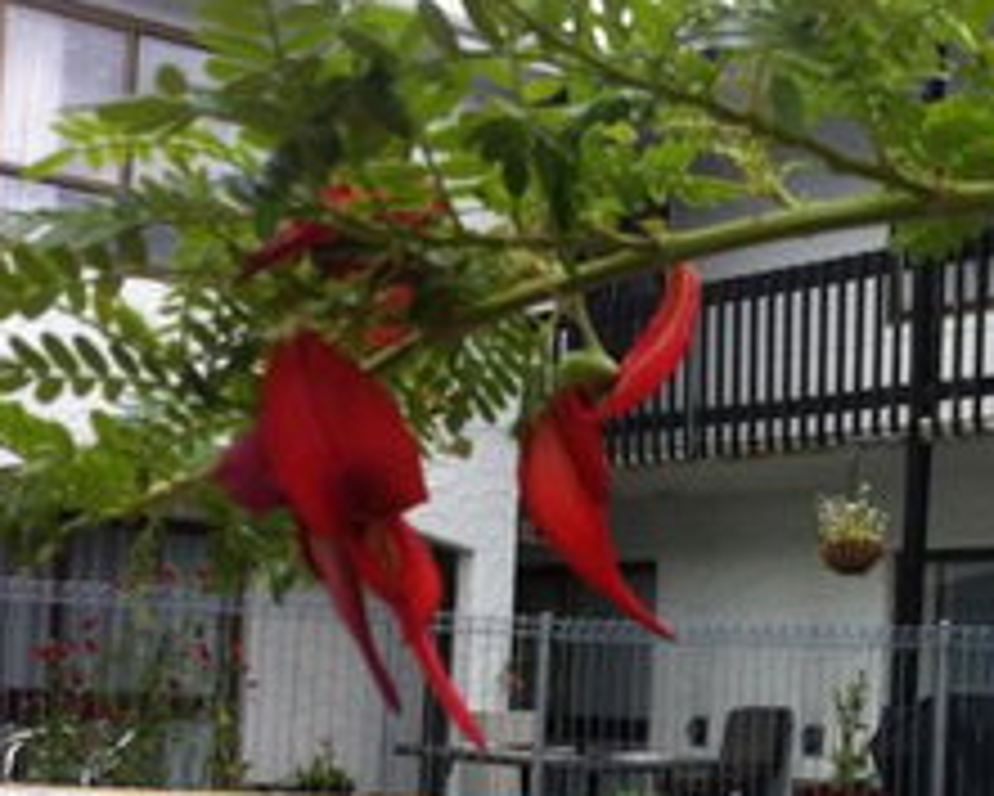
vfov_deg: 20.5
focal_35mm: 74
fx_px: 2178
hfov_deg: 25.0
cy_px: 650
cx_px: 891
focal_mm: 3.85
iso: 80
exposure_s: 1/444
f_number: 2.8
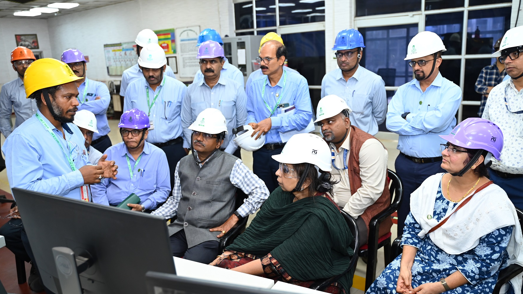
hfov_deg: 64.3
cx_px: 260
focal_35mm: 30
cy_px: 151
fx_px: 416
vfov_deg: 38.9
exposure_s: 1/125
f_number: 2.8
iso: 1000
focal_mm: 28
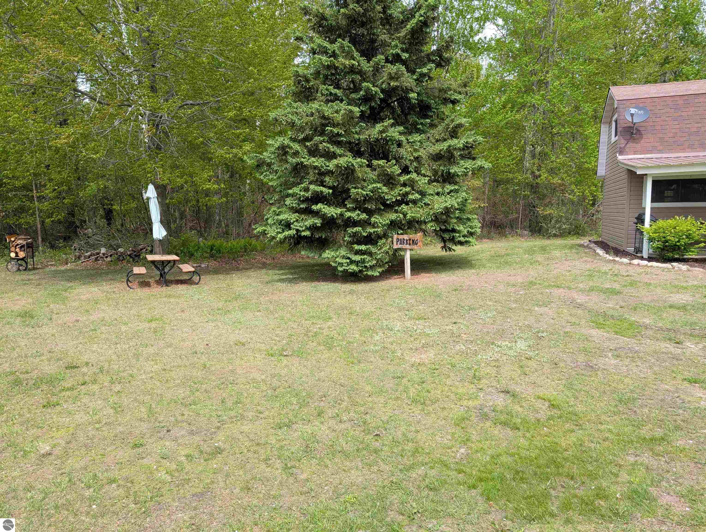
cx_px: 353
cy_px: 266
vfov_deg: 56.9
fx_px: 490
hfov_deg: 71.5
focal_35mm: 24
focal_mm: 6.9
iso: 20
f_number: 1.68
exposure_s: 1/296
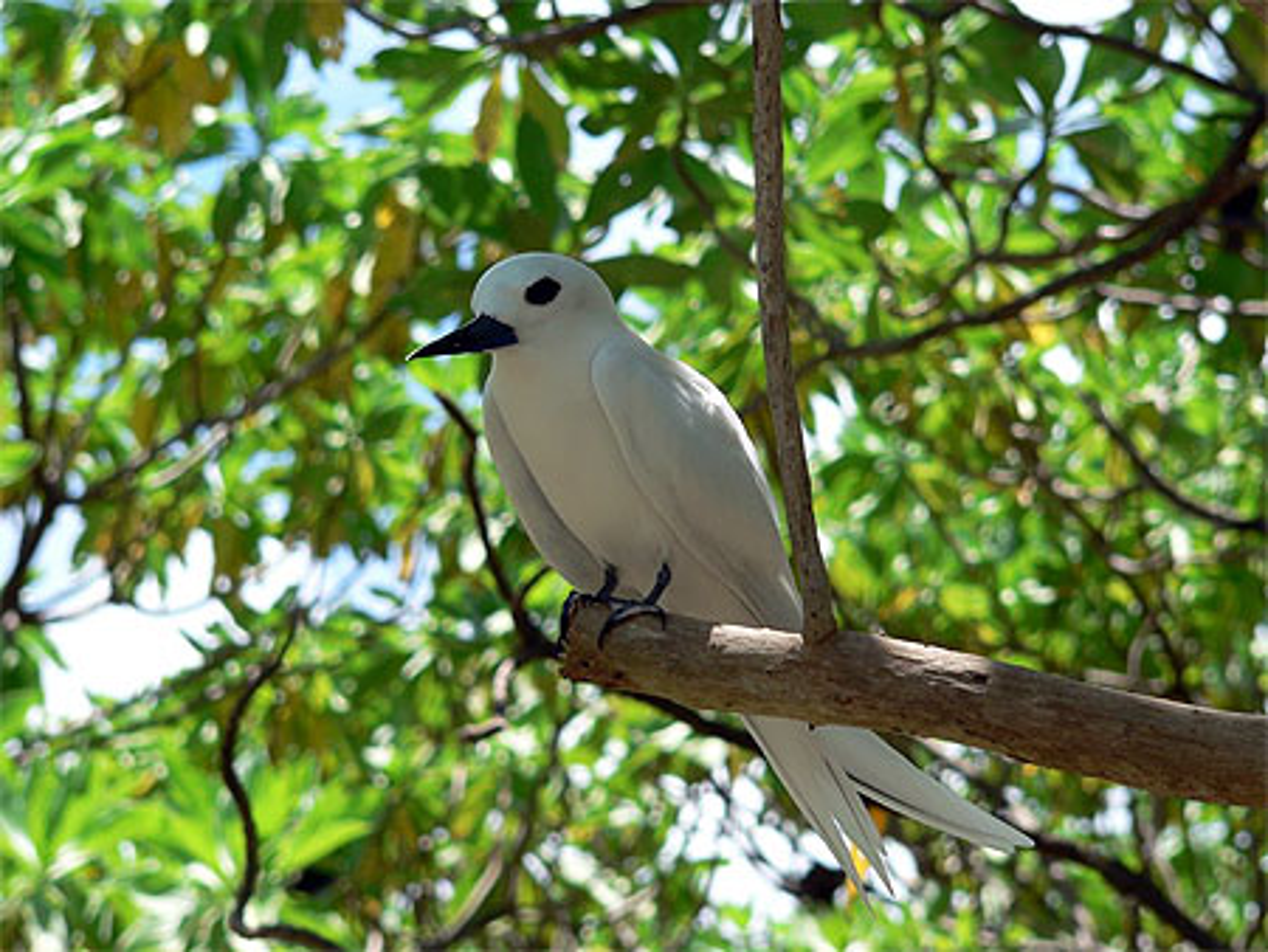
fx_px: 5461
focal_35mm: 149
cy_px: 476
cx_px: 634
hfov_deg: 13.2
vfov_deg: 10.0
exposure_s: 1/400
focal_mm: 24.8
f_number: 4
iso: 80
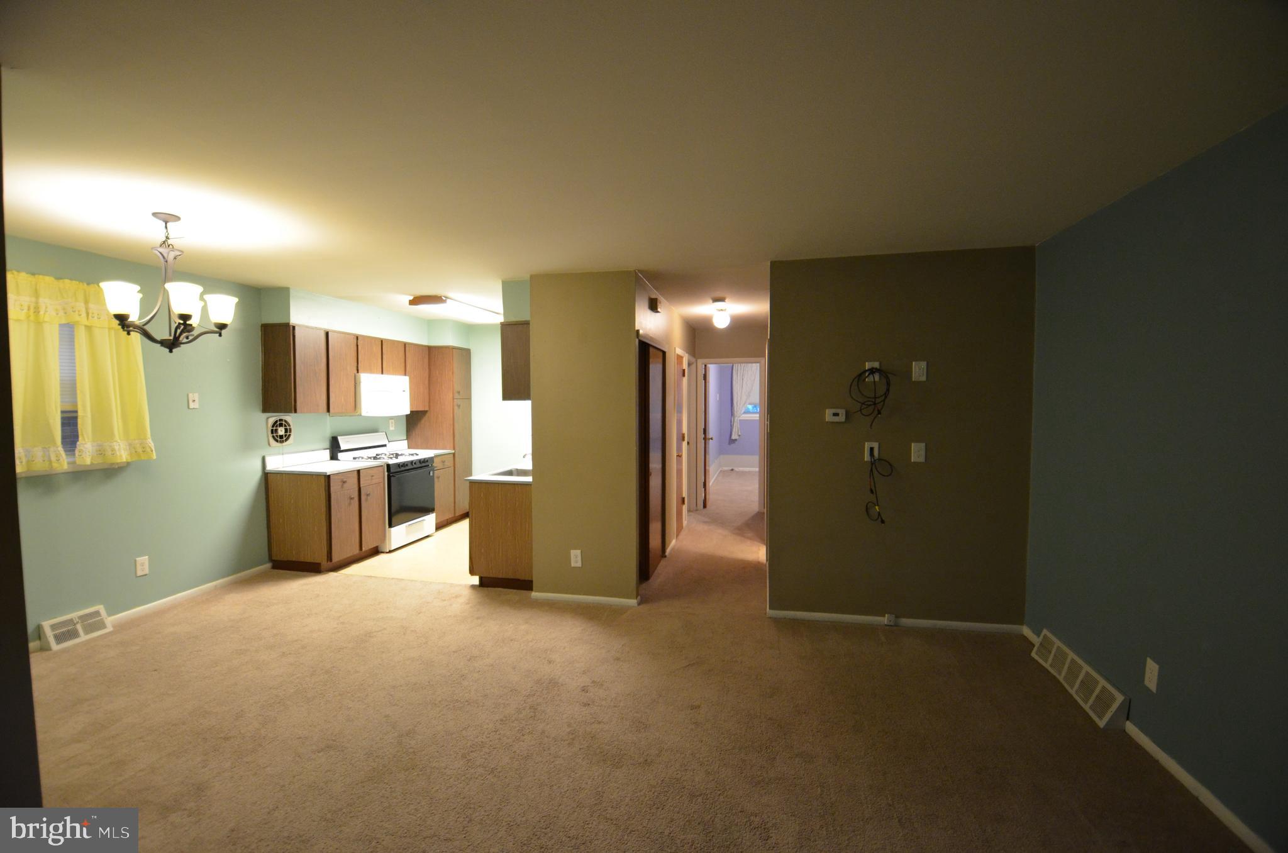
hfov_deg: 100.5
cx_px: 644
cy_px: 426
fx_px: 535
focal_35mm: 15
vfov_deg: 77.1
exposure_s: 1/30
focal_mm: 10
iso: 1600
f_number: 3.5
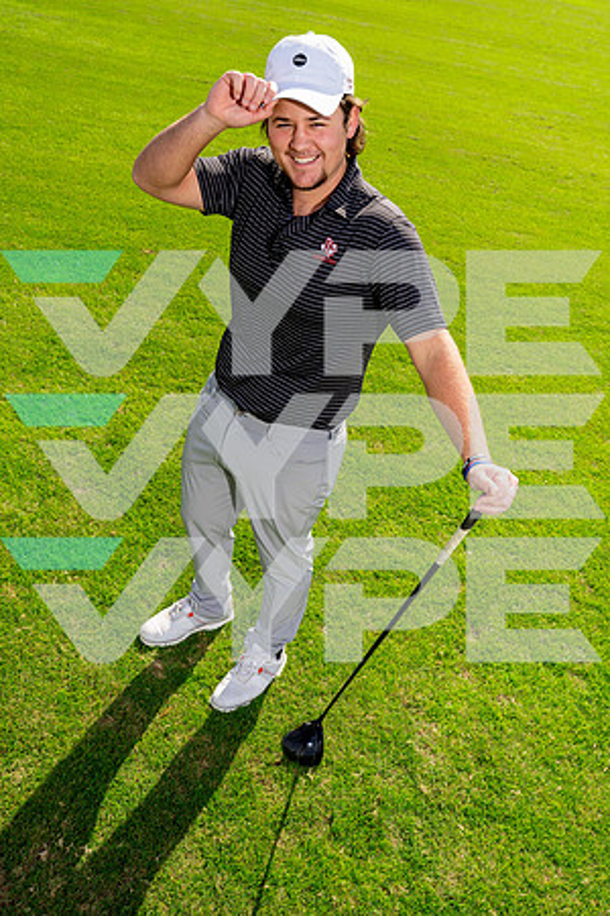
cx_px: 305
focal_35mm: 35
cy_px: 458
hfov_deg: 37.9
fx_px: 890
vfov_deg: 54.4
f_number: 7.1
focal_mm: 35
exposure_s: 1/250
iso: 100
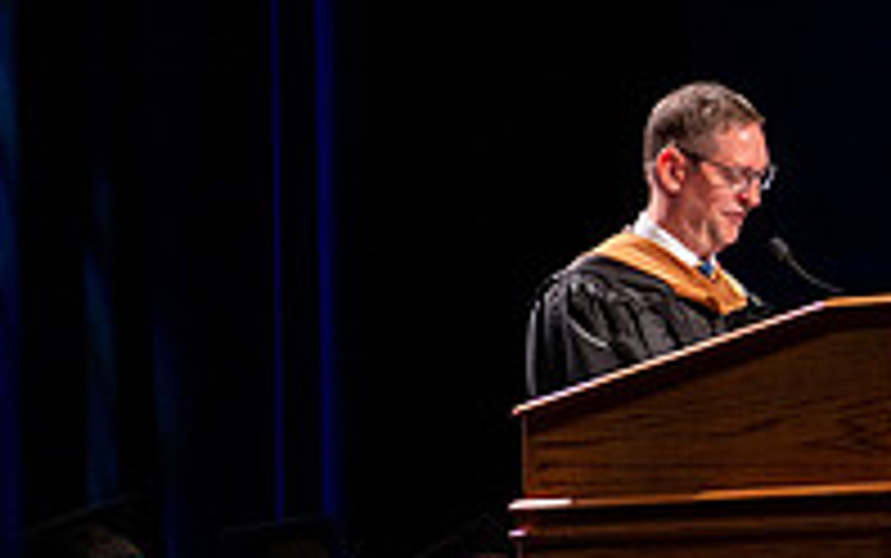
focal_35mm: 305
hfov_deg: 6.8
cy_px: 252
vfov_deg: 4.3
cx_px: 999
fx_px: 7410
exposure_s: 1/250
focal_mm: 80
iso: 1600
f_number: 2.8
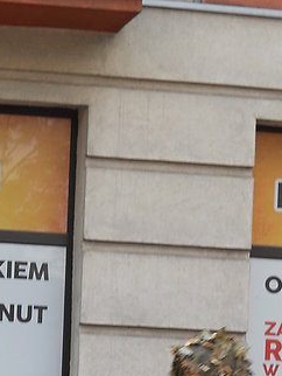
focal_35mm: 215
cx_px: 79
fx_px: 2332
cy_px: 487
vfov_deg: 9.1
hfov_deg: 6.9
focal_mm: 12.71
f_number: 4.4
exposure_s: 1/125
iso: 80
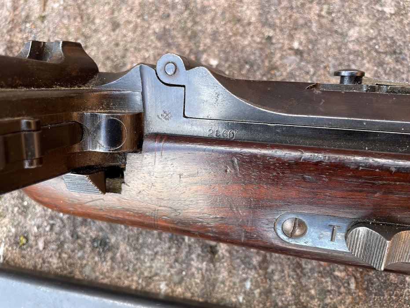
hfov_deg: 67.3
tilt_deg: -74.6
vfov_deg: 53.1
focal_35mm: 26
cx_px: 205
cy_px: 154
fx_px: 308
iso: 40
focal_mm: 4.2
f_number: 1.6
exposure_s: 1/121
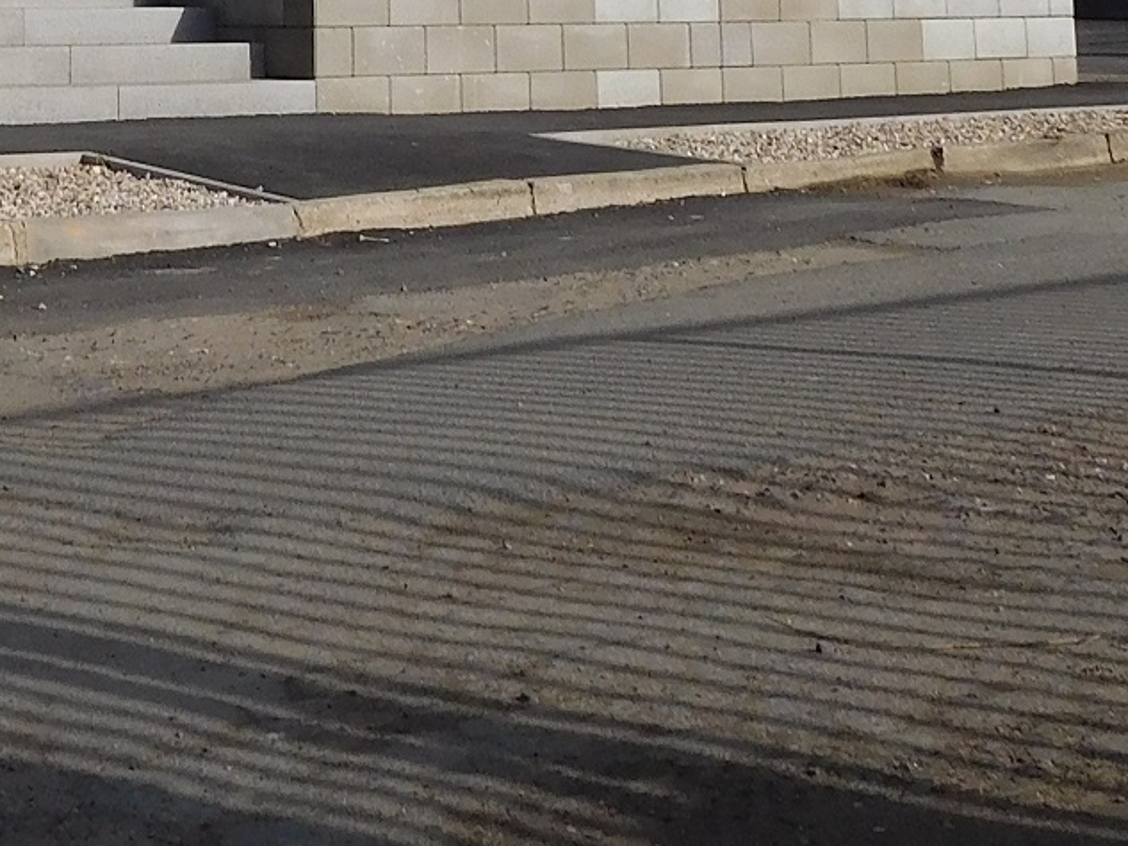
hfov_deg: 21.1
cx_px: 144
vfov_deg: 14.4
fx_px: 2966
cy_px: -639
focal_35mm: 91
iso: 125
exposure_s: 1/640
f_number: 6.8
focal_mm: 4.5
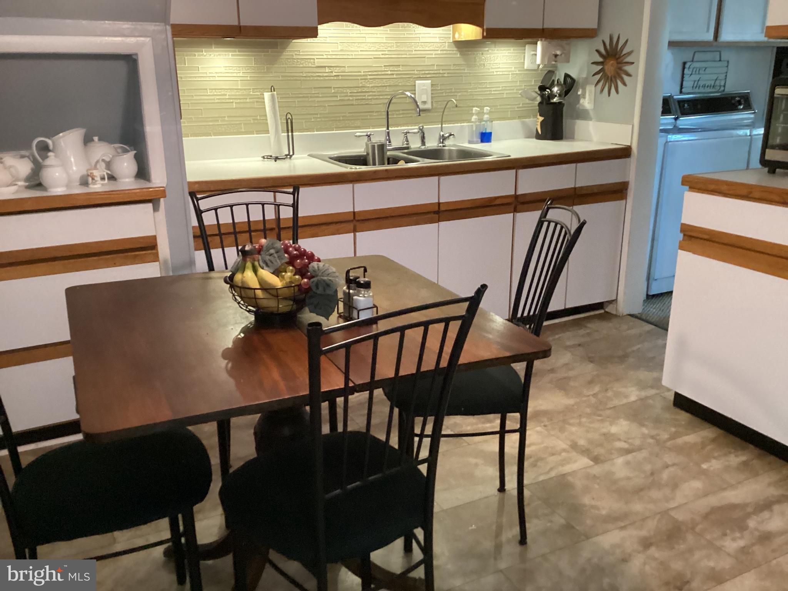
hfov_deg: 58.4
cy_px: 296
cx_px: 394
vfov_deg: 45.4
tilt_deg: -18.5
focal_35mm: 31
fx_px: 706
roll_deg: -0.2
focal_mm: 3.3
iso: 400
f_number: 2.4
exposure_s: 1/30
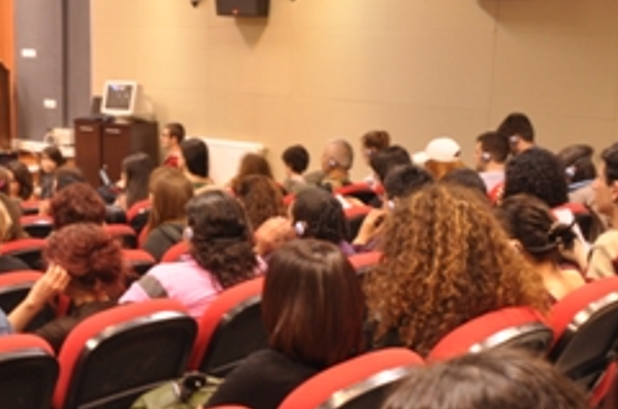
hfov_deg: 31.6
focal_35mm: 62
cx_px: 129
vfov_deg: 21.5
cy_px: 338
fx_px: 1062
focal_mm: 18
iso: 320
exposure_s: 1/6
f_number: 3.5
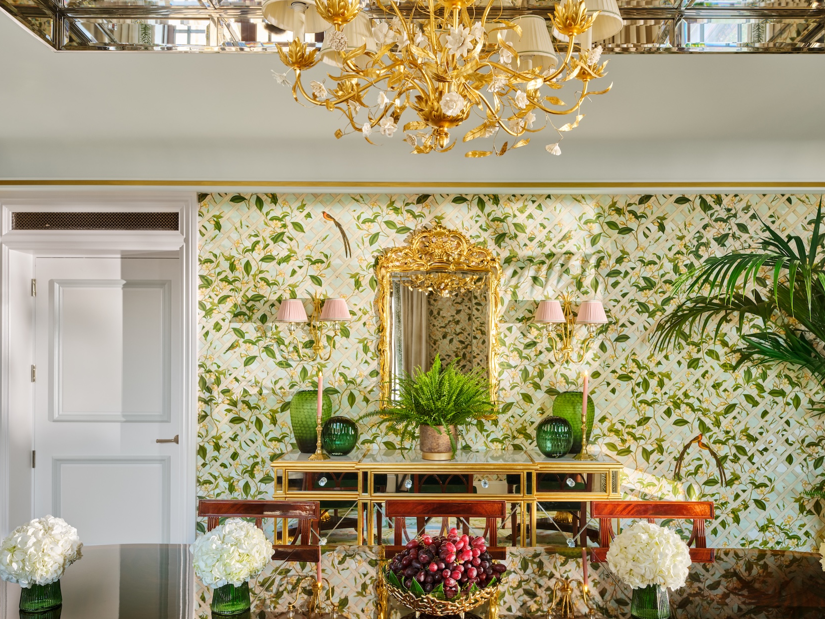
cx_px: 436
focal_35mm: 28
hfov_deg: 63.4
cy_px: 357
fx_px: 667
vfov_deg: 49.6
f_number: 11
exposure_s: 2
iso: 200
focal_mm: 30
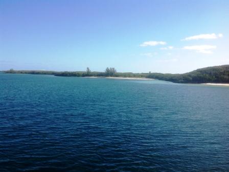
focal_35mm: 35
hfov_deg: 52.7
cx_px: 114
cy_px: 86
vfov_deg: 40.6
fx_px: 231
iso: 50
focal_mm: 4.28
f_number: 2.4
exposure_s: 1/1779
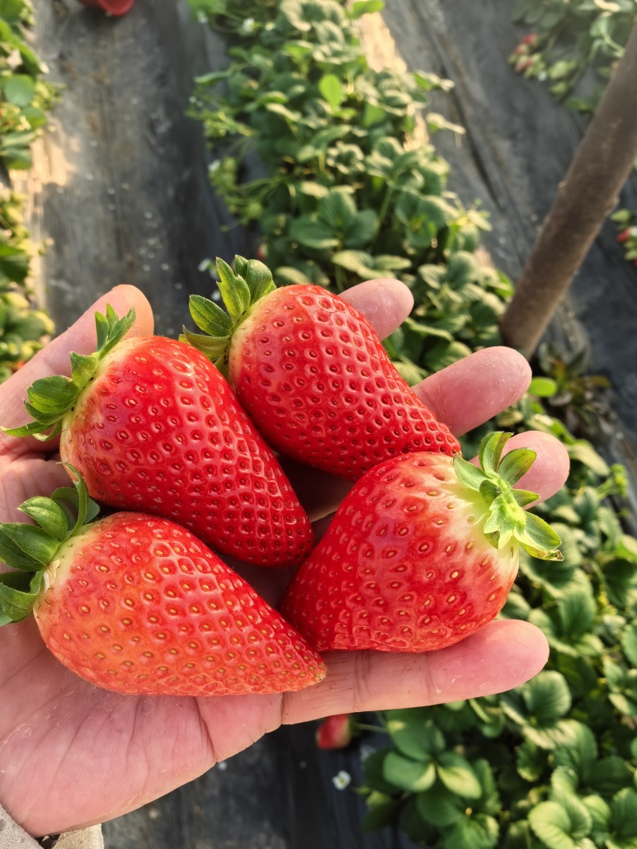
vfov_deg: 63.4
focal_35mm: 28
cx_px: 327
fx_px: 687
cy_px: 439
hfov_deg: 49.7
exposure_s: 1/247
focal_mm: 6.98
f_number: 4
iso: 250
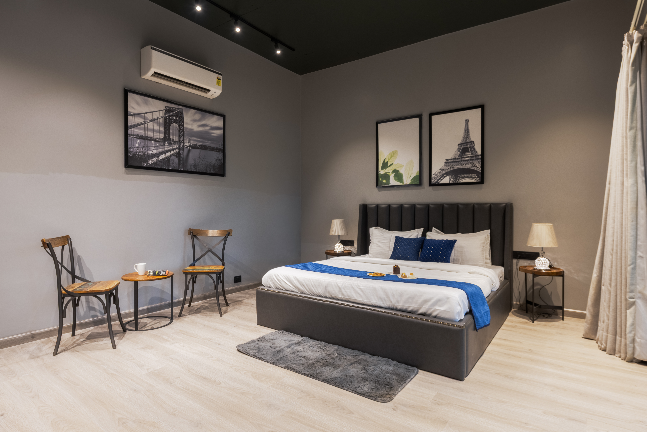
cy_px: 216
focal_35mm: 20
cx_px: 324
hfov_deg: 84.0
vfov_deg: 61.9
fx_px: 359
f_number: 10
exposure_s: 1/25
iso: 250
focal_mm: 20
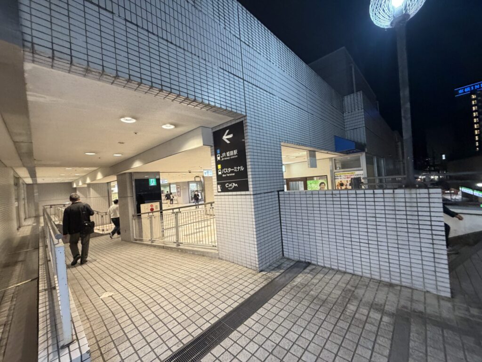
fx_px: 195
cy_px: 181
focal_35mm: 14
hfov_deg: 102.1
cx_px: 241
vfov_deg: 85.7
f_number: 2.2
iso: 320
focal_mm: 2.22
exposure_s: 1/120
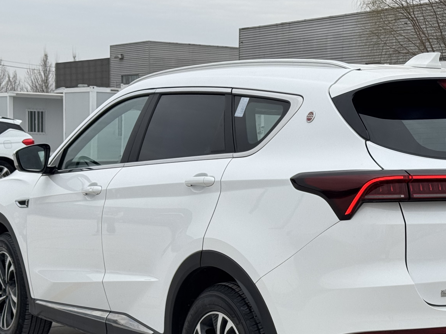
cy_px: 250
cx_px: 299
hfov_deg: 23.2
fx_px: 1082
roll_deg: -1.6
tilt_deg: -5.9
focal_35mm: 84
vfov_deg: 17.5
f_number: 1.78
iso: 64
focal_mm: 6.76
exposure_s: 1/854
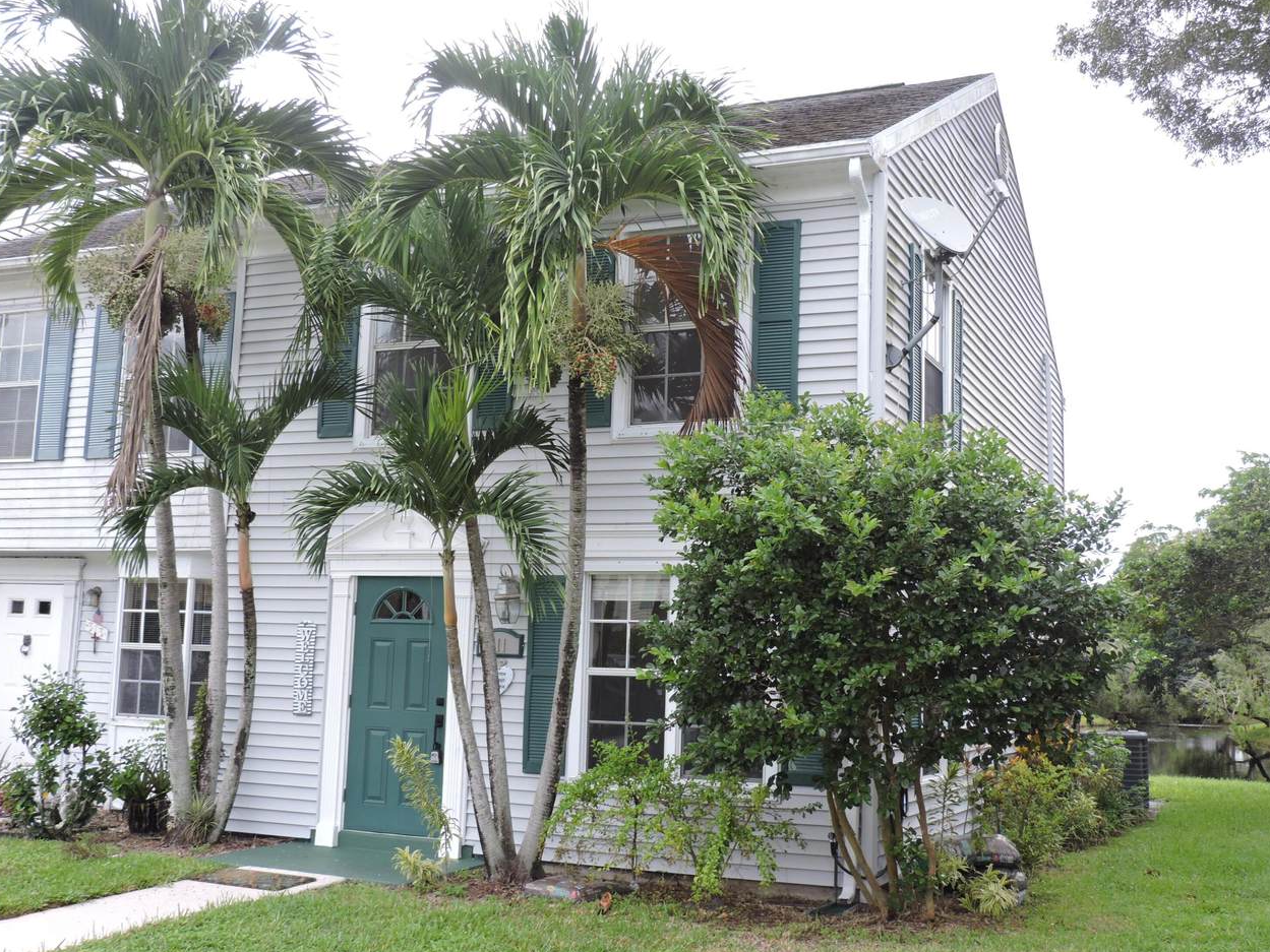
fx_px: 1504
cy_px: 467
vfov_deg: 35.1
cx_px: 642
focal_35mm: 41
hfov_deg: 45.8
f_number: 3.3
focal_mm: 7.1
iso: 100
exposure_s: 1/80
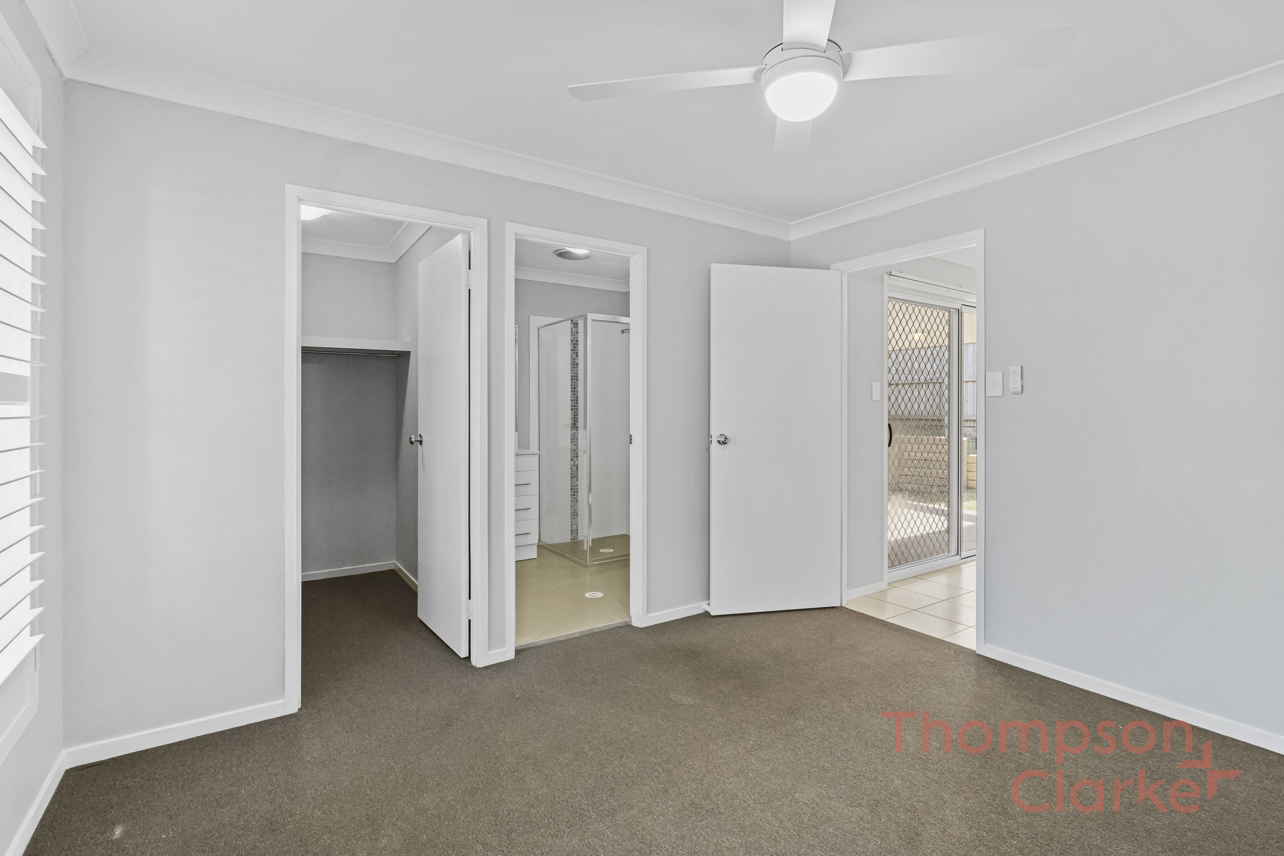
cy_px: 428
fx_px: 588
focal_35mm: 16
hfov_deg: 95.0
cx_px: 642
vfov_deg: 72.1
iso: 5000
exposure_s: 1/30
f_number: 9
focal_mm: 11
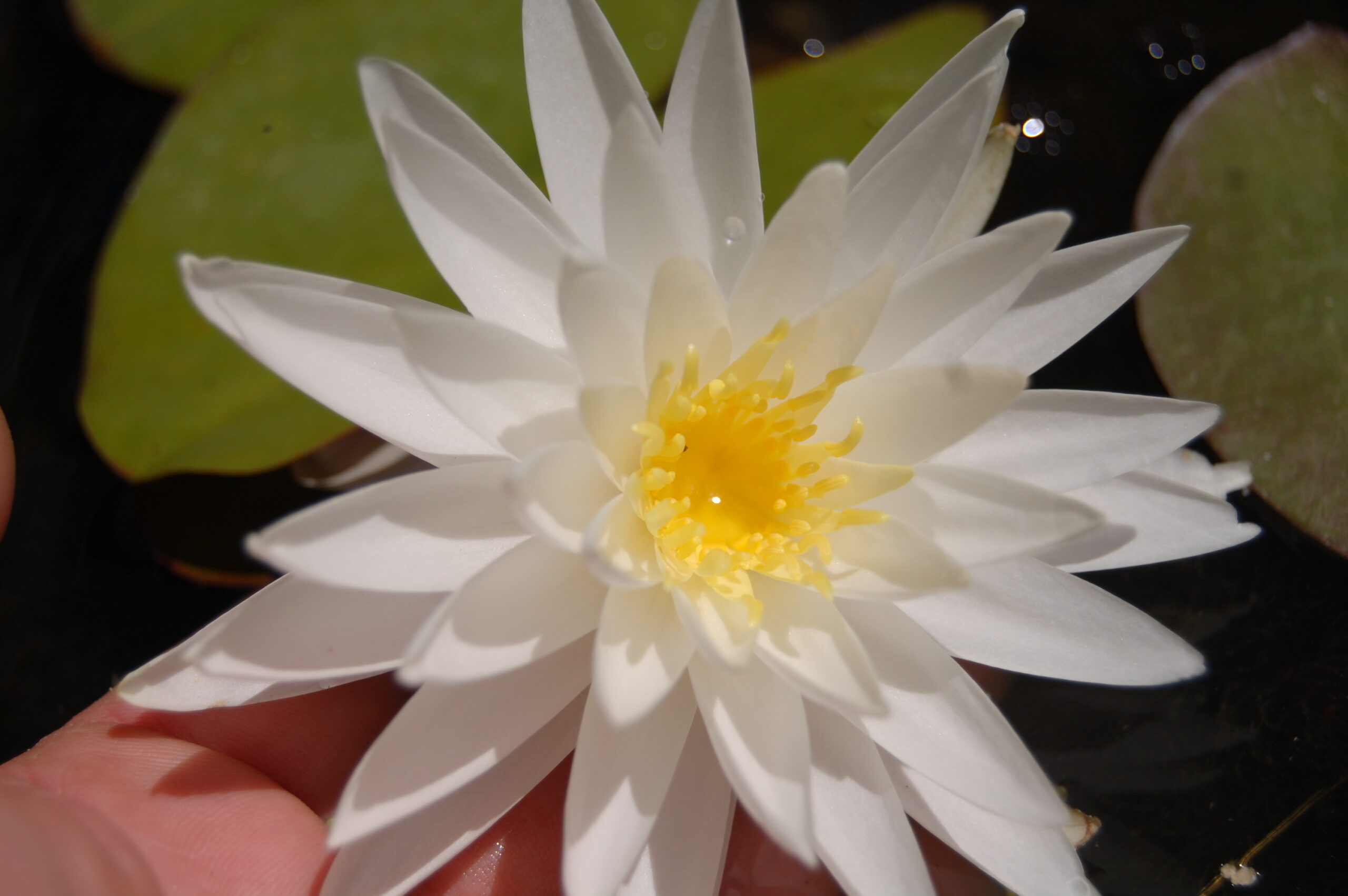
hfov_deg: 31.9
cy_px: 448
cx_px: 674
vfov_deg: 21.5
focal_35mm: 63
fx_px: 2357
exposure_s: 1/3200
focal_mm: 42
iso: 200
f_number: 5.3
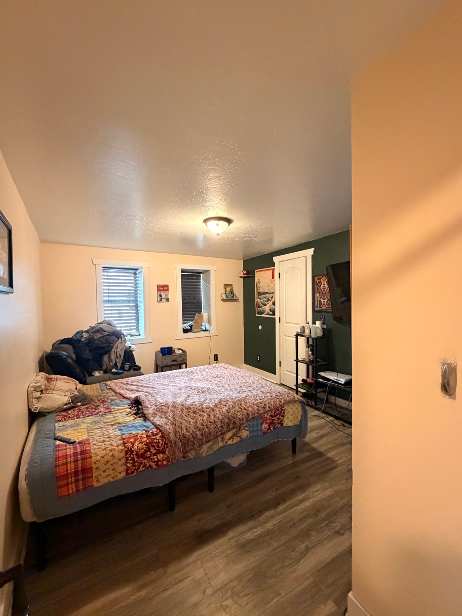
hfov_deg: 81.7
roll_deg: +1.5
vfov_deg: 98.2
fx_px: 267
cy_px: 312
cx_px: 239
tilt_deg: -1.8
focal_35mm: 15
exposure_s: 1/60
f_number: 2.2
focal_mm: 2.22
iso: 1000
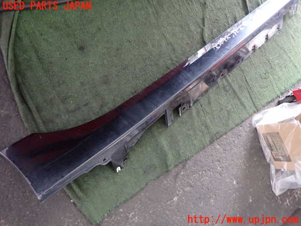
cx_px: 150
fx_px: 217
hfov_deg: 69.4
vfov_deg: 54.9
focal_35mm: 25
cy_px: 113
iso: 800
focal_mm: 4.5
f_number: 2
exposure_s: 1/25
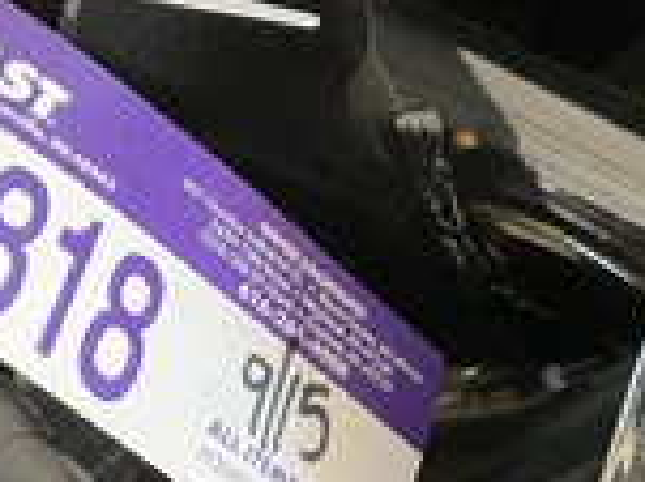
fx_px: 1434
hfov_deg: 24.7
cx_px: 81
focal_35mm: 77
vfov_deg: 19.1
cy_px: 282
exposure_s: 1/60
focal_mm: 3
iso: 80
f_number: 1.8
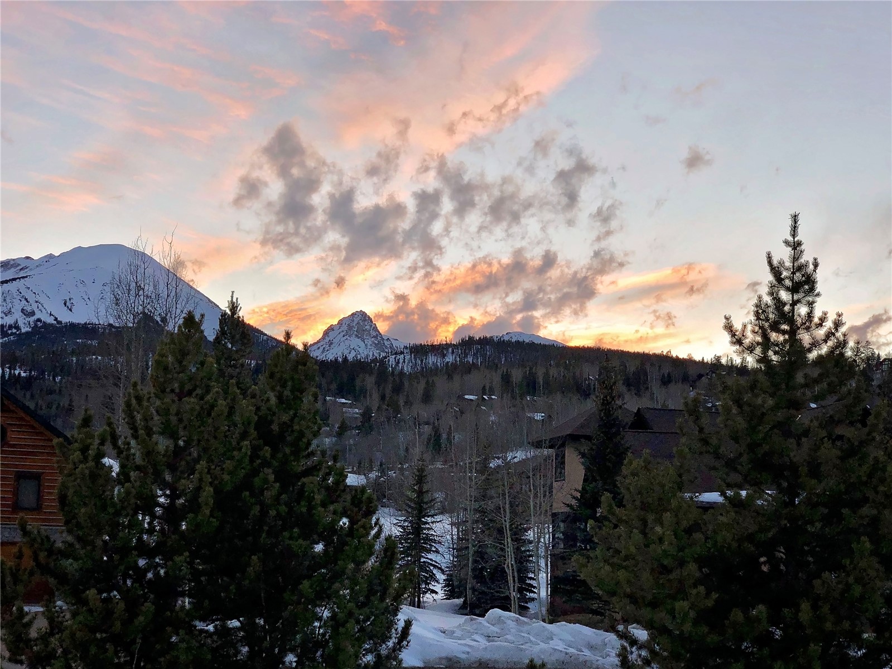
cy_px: 334
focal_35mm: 52
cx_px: 446
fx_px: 1340
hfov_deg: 36.8
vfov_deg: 28.0
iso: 25
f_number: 2.4
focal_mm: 6
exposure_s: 1/120
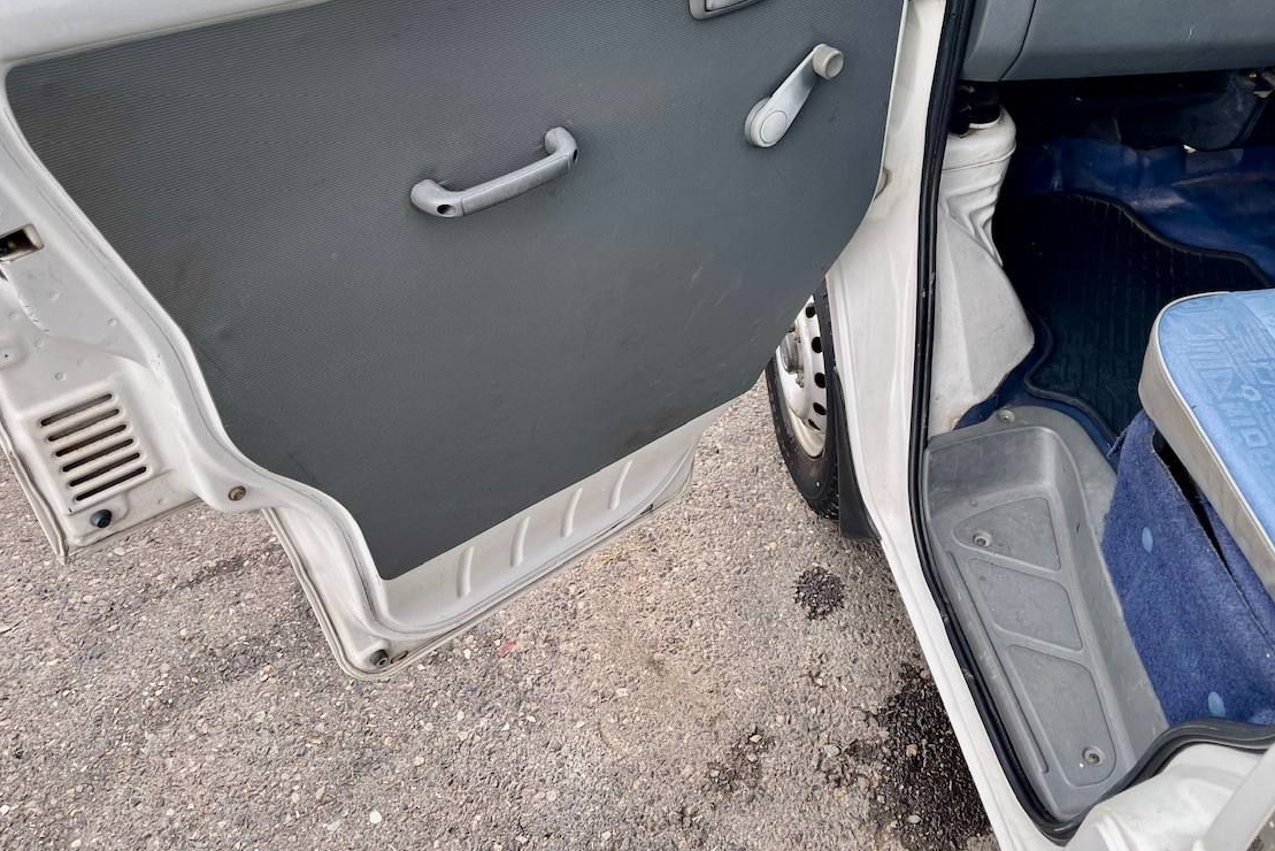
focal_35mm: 30
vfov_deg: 43.3
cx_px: 656
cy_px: 325
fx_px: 1063
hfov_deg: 61.9
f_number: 1.6
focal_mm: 5.1
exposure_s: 1/121
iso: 64
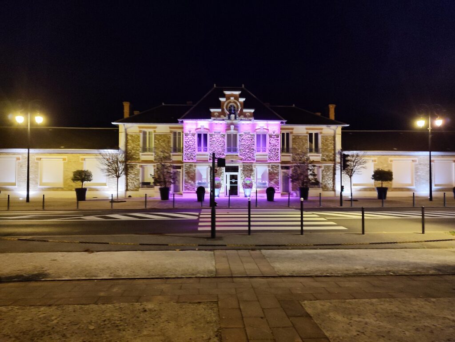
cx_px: 228
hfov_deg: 71.6
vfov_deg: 56.8
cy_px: 171
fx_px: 315
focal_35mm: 24
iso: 593
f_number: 1.89
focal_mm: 5.89
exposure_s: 1/20
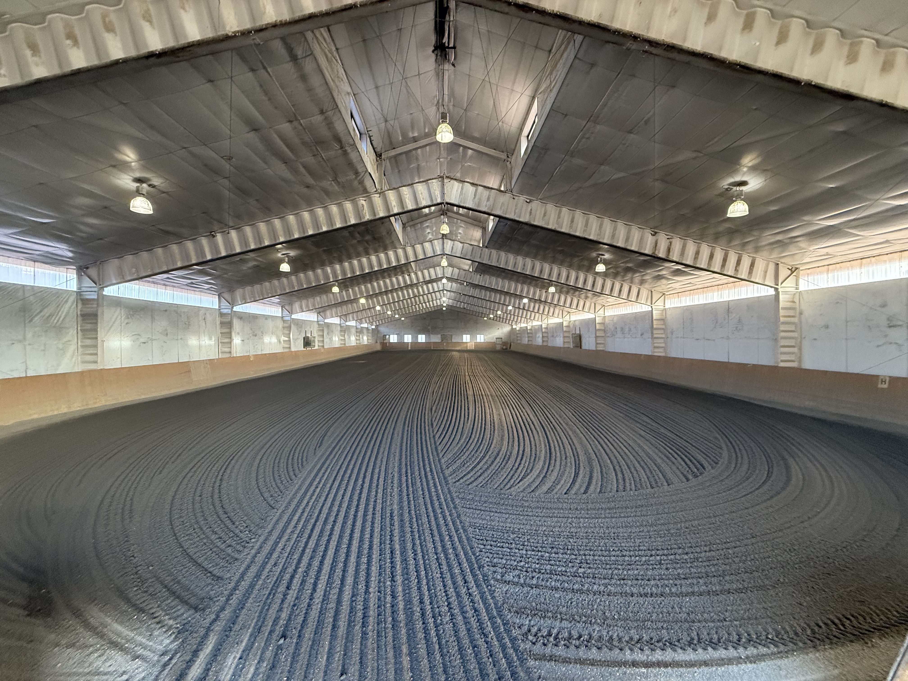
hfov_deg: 102.1
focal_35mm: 14
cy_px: 340
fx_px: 367
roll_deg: +0.4
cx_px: 454
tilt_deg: -0.3
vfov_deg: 85.7
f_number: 2.2
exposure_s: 1/120
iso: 640
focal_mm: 2.22
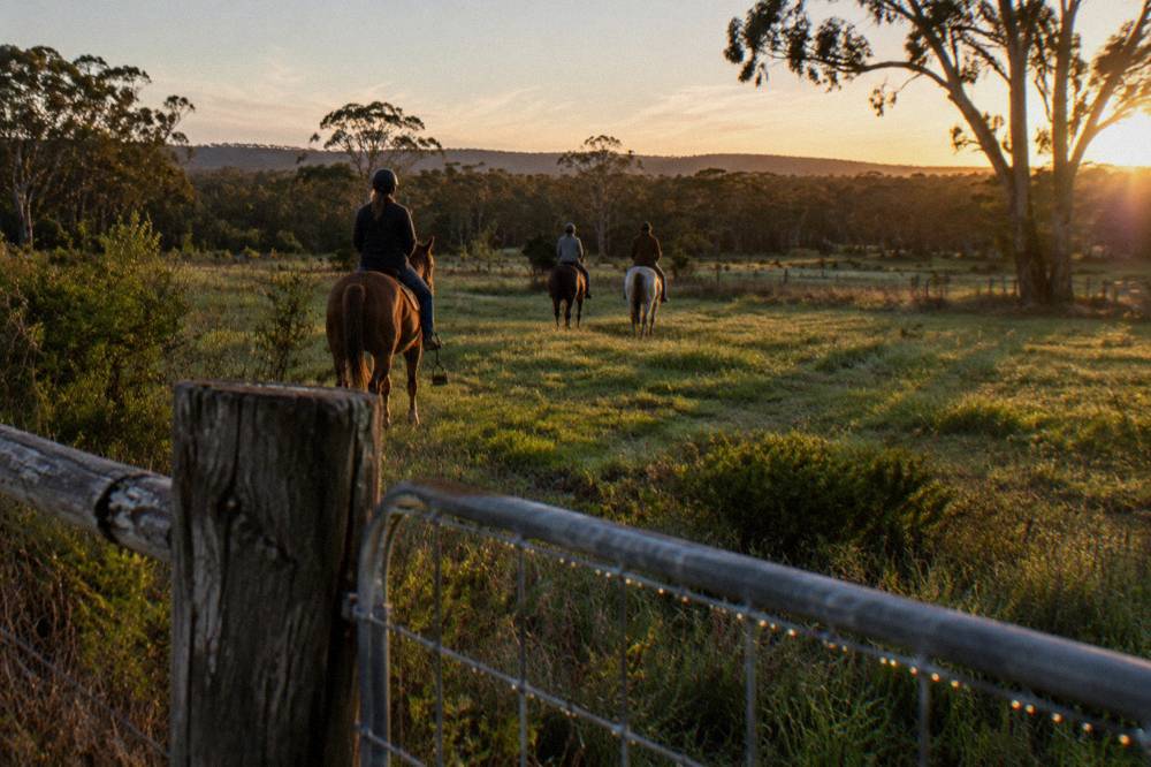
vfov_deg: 33.4
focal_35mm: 40
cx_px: 576
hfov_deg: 48.5
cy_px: 384
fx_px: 1278
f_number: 8
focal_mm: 40
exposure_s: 1/30
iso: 5000
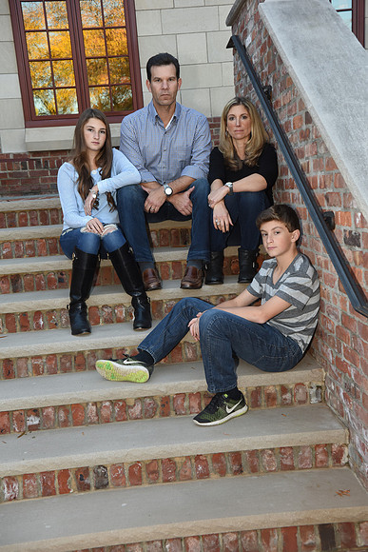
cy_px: 276
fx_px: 690
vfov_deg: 43.6
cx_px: 184
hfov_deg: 29.9
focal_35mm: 45
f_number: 8
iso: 640
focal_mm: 45
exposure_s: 1/100
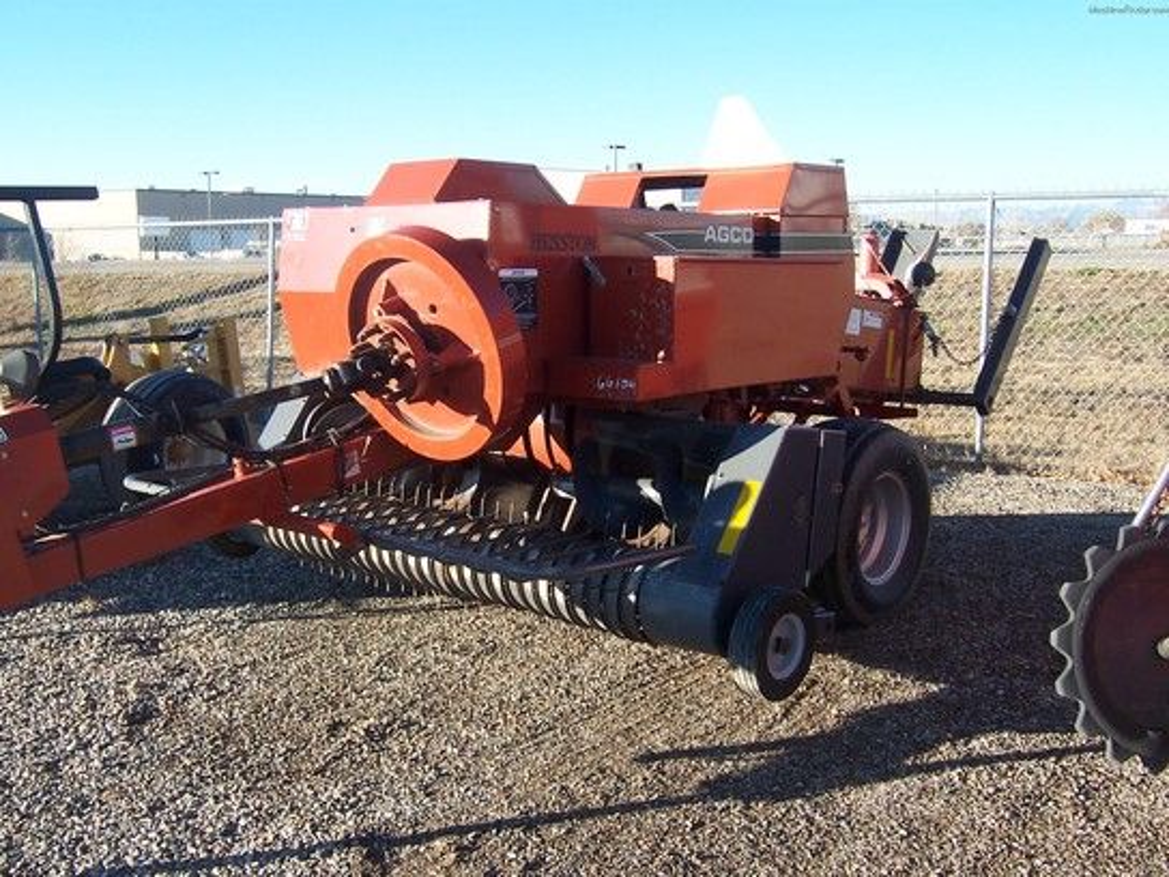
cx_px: 584
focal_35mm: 36
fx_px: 1216
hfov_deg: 51.4
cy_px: 438
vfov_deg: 39.7
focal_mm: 5.6
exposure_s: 1/250
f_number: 4
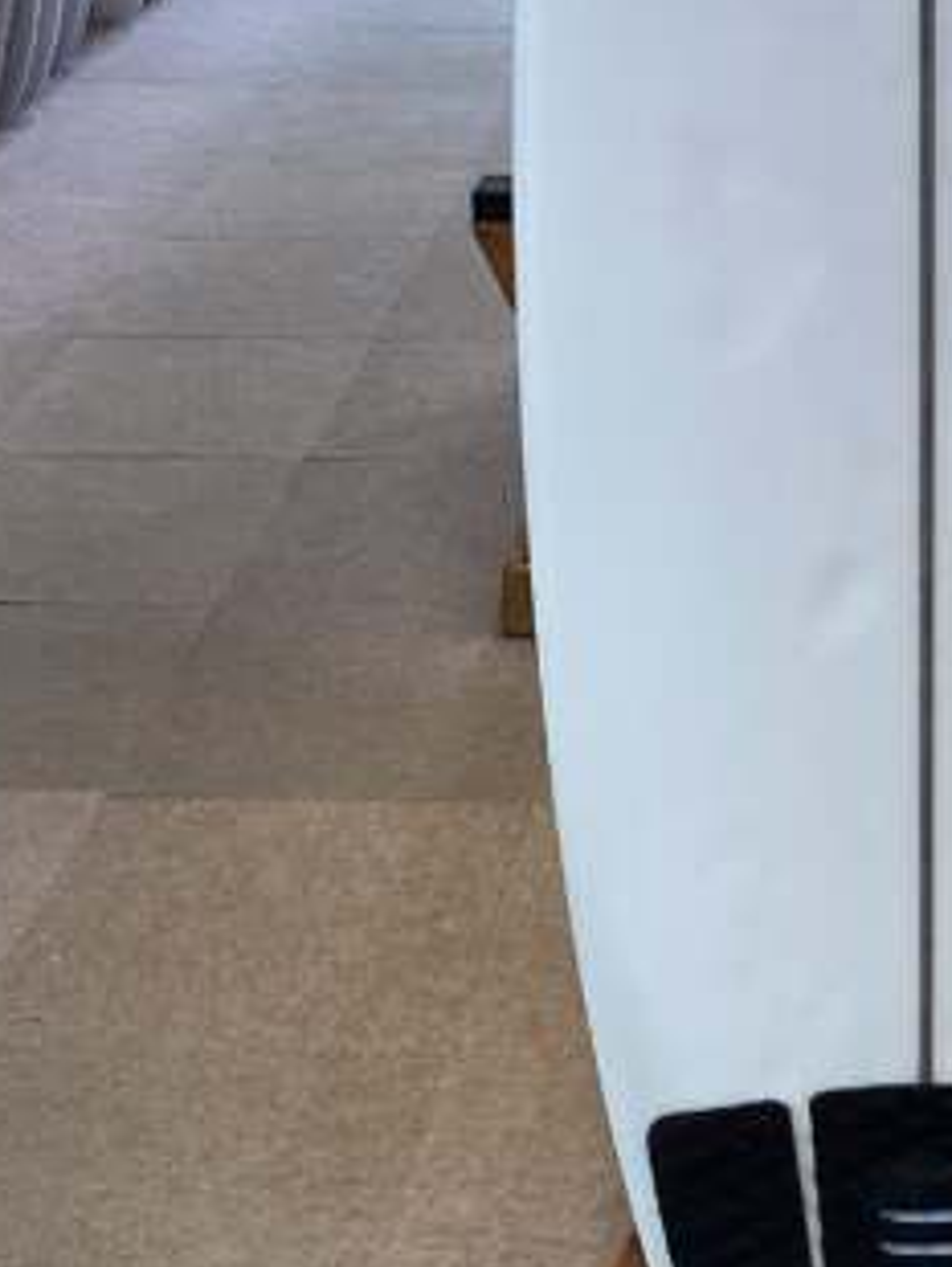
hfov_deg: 18.1
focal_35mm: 80
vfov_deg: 23.5
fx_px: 2929
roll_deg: +0.3
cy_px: 45
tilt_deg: -15.5
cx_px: 907
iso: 50
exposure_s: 1/50
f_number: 2.4
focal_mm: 3.3
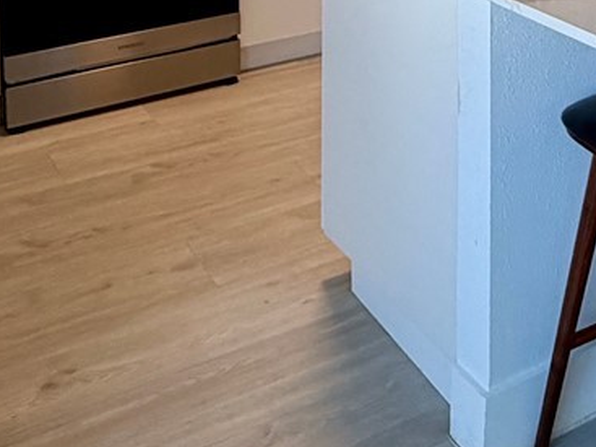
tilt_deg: -3.5
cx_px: 526
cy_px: -252
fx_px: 1050
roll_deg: -0.2
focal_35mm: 61
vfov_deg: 20.1
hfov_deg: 30.4
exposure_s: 1/120
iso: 320
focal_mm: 2.22
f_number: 2.2
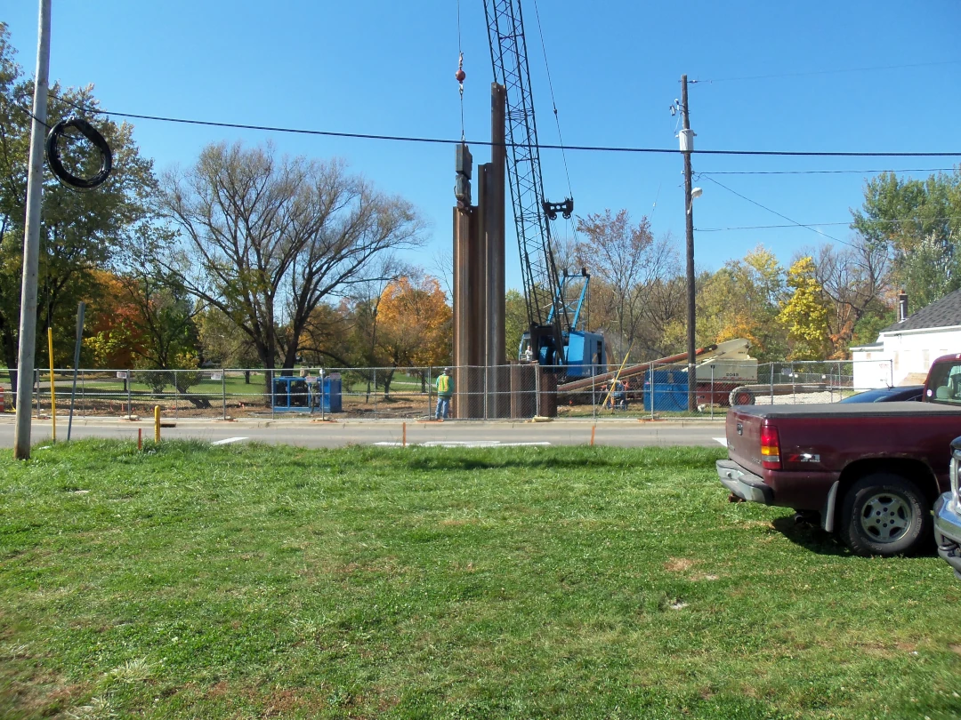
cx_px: 480
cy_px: 360
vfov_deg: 48.2
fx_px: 805
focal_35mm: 29
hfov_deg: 61.7
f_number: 3.4
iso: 80
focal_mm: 5.2
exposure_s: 1/640
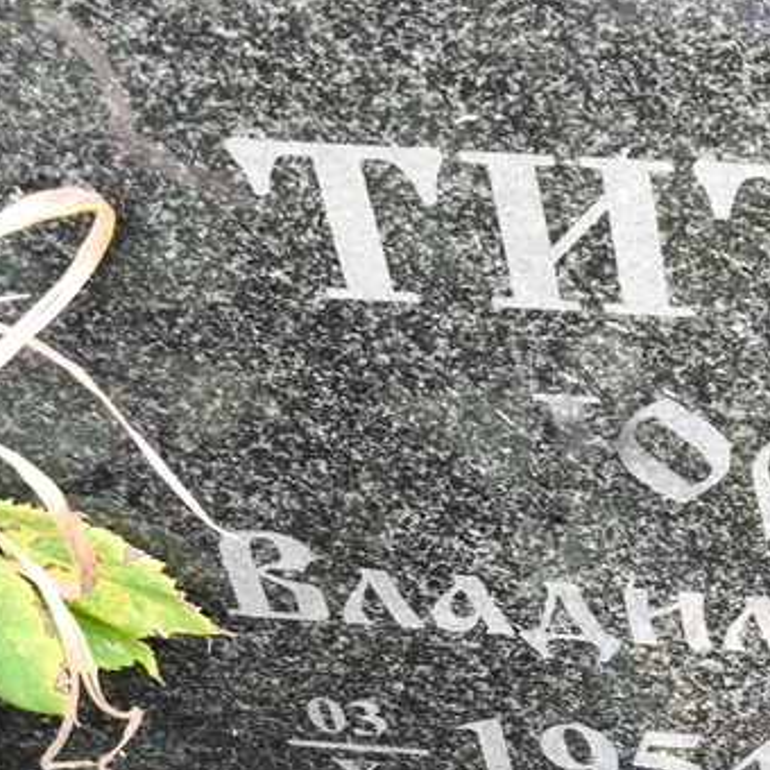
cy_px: 485
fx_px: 2617
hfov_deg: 16.2
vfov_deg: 16.7
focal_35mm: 104
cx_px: 853
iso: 250
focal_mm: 4.71
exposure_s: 1/40
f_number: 1.7
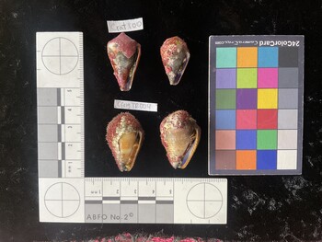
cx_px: 161
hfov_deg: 61.6
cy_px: 121
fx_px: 270
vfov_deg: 48.3
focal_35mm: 29
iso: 80
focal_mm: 3
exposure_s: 1/60
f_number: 1.8
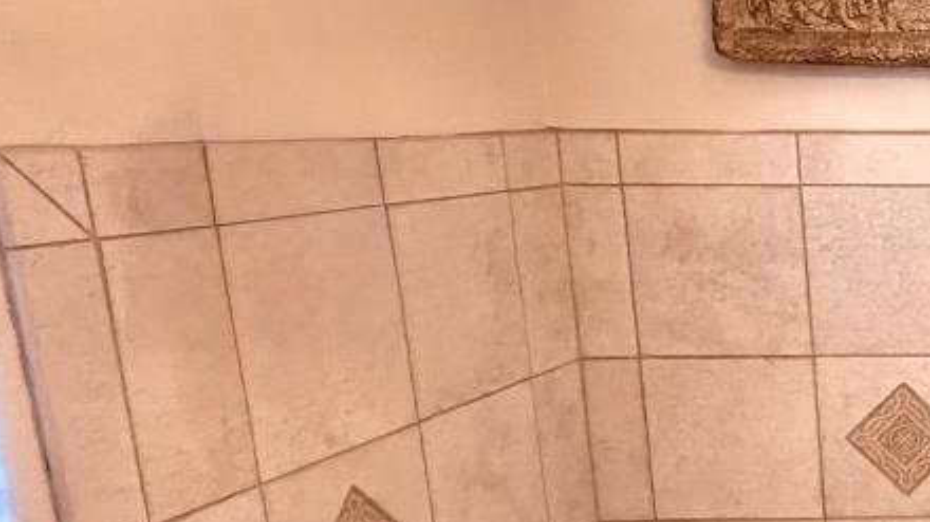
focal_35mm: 52
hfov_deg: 29.7
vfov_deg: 22.8
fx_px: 1282
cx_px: 1281
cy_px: 390
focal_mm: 2.22
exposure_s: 1/120
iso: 320
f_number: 2.2
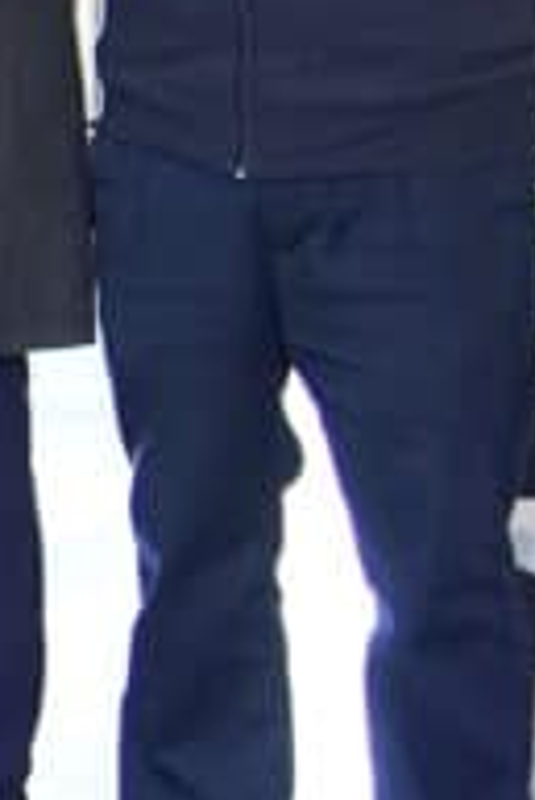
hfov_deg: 4.9
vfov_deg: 7.8
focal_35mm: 263
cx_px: -1298
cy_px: -164
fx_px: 5844
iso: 1600
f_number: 2.2
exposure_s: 1/100
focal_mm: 33
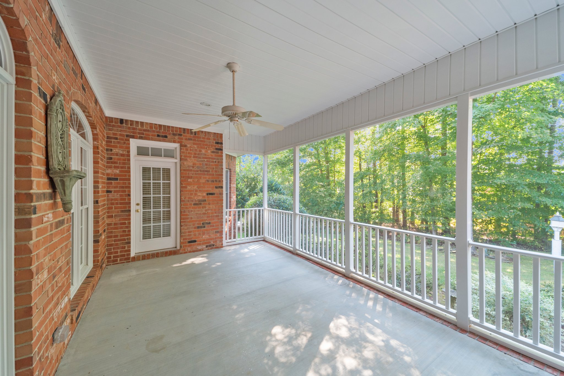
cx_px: 282
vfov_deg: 81.3
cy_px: 188
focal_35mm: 14
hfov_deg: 104.2
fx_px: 219
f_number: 8
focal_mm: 14
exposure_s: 1/25
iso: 640
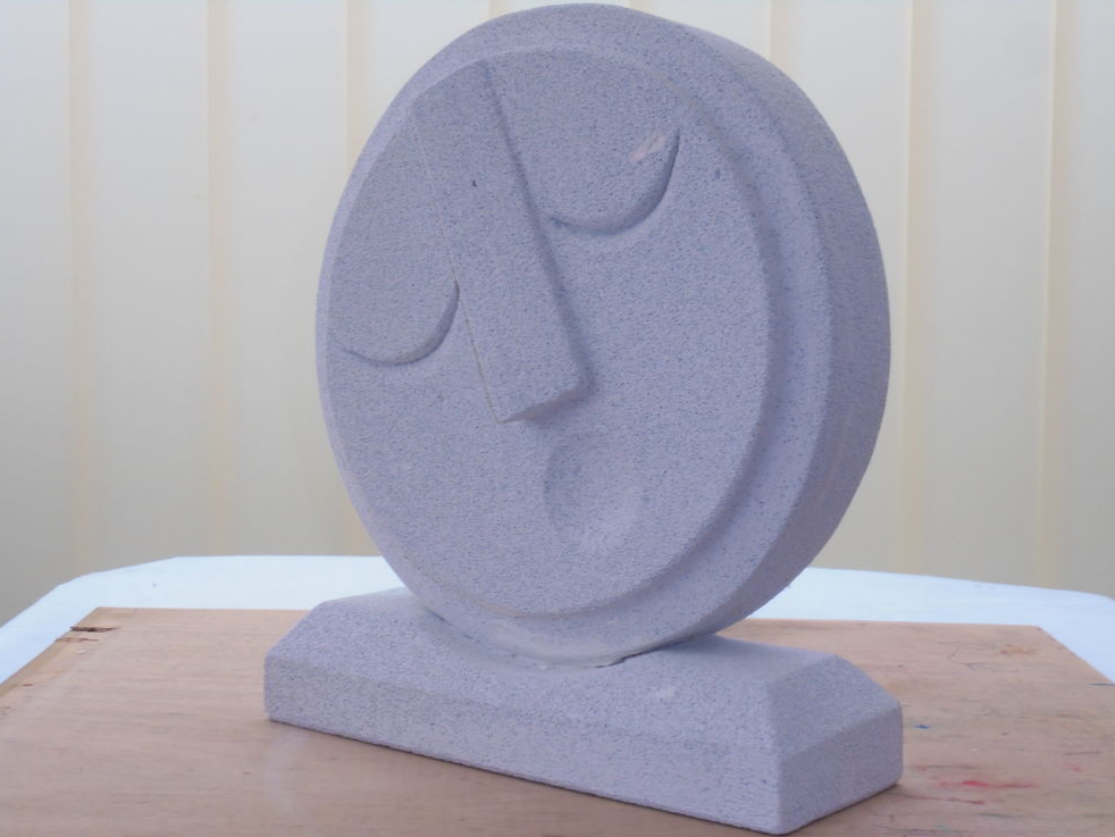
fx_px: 1836
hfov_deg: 33.8
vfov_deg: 25.7
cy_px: 425
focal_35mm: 57
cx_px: 556
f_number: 5.2
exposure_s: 1/60
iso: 160
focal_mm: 10.1
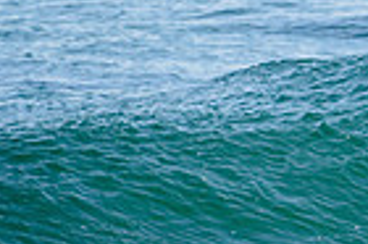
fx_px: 25995
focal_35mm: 2546
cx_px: 828
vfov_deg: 0.5
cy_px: 107
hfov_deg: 0.8
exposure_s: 1/1250
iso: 320
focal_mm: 500
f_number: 5.6
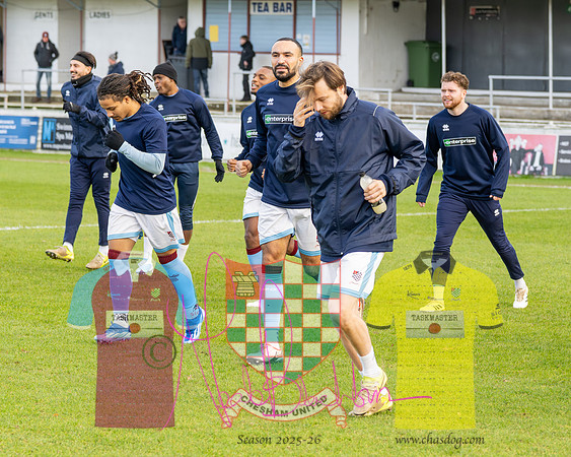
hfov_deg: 12.1
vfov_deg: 9.7
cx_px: 247
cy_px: 265
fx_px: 2686
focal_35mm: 159
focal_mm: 72
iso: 1250
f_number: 3.2
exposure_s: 1/2000
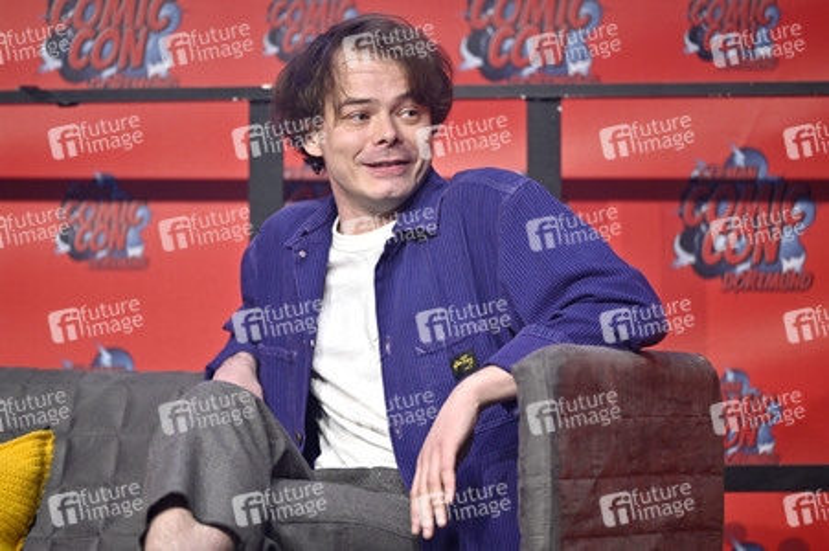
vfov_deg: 6.9
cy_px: 276
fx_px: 4602
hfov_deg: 10.3
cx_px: 414
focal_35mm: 200
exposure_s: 1/320
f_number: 2.8
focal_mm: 200
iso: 800
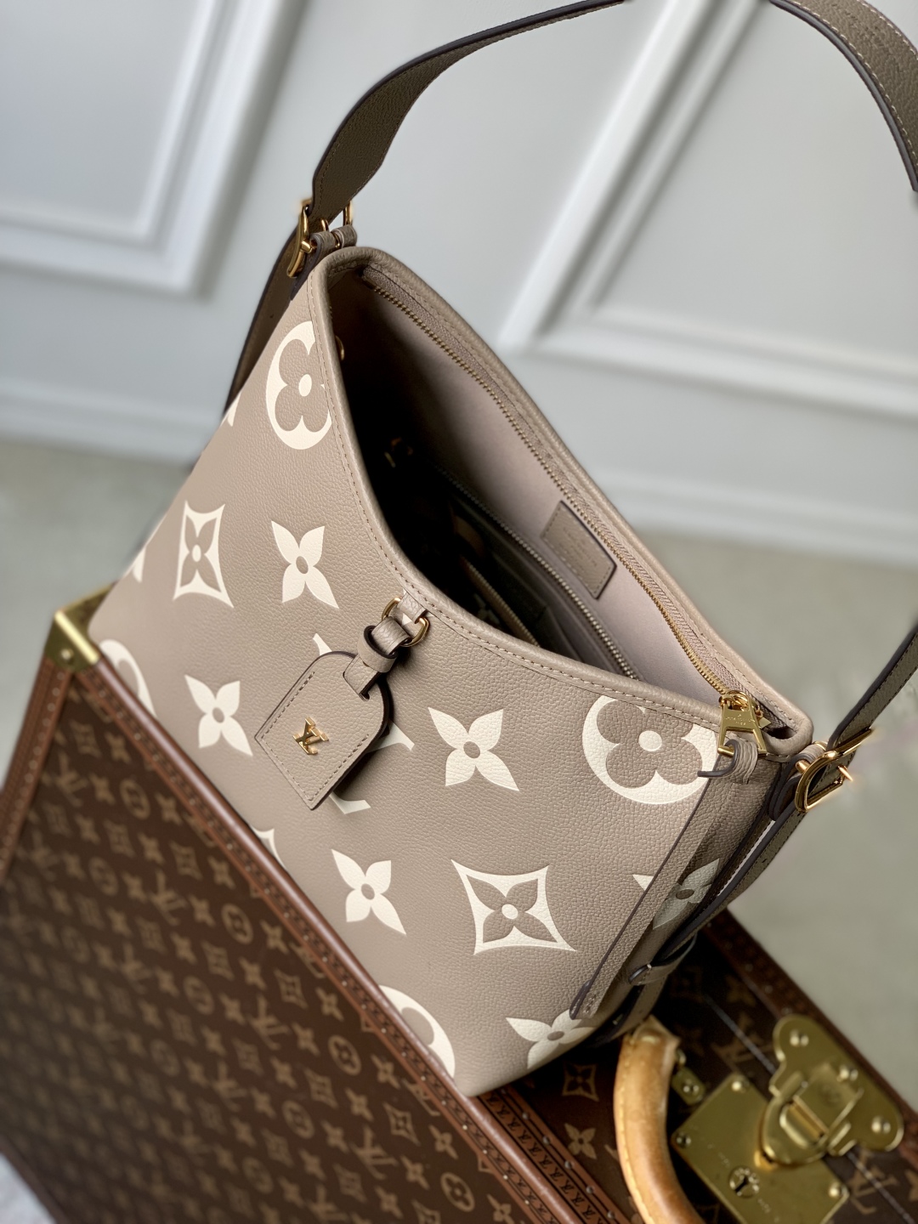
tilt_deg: -47.9
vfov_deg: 36.8
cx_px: 459
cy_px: 612
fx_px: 1839
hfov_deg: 28.0
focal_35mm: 52
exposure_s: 1/122
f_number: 2.4
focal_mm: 6
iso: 20
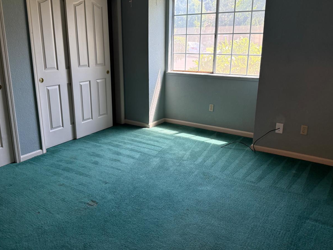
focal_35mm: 30
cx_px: 149
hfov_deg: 59.8
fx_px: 289
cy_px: 114
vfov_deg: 46.7
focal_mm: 6.76
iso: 250
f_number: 1.78
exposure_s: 1/60
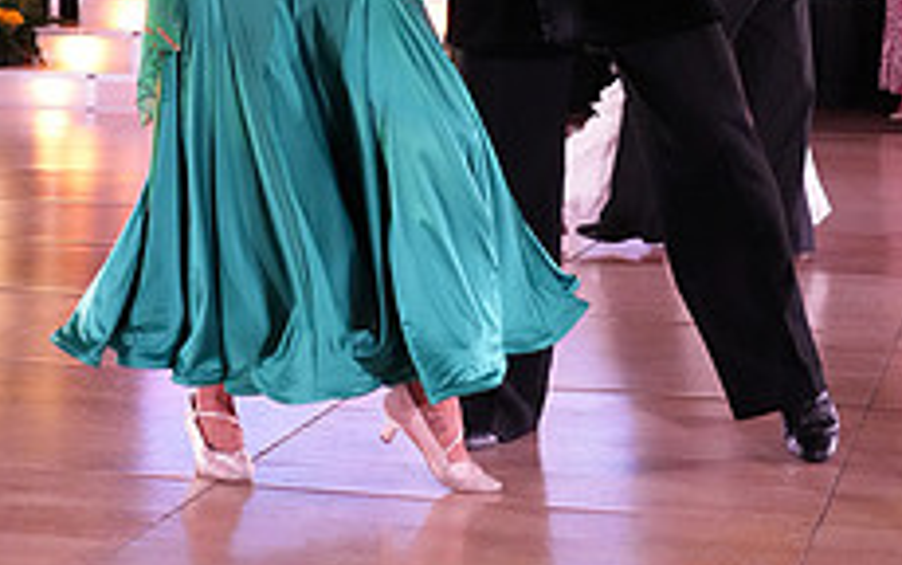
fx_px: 2336
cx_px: 437
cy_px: -169
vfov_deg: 13.3
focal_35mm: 95
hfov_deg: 21.8
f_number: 5.6
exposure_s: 1/400
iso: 6400
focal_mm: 37
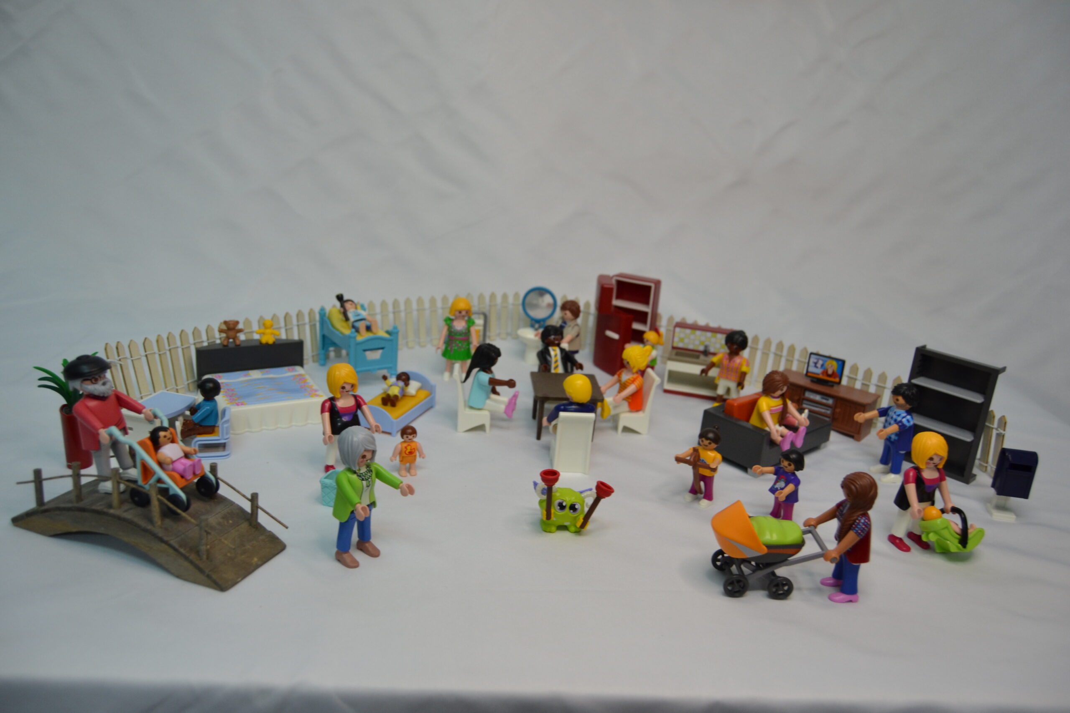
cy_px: 356
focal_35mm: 27
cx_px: 535
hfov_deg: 67.4
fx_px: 802
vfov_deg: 47.9
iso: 400
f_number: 4.5
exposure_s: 1/80
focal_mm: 18
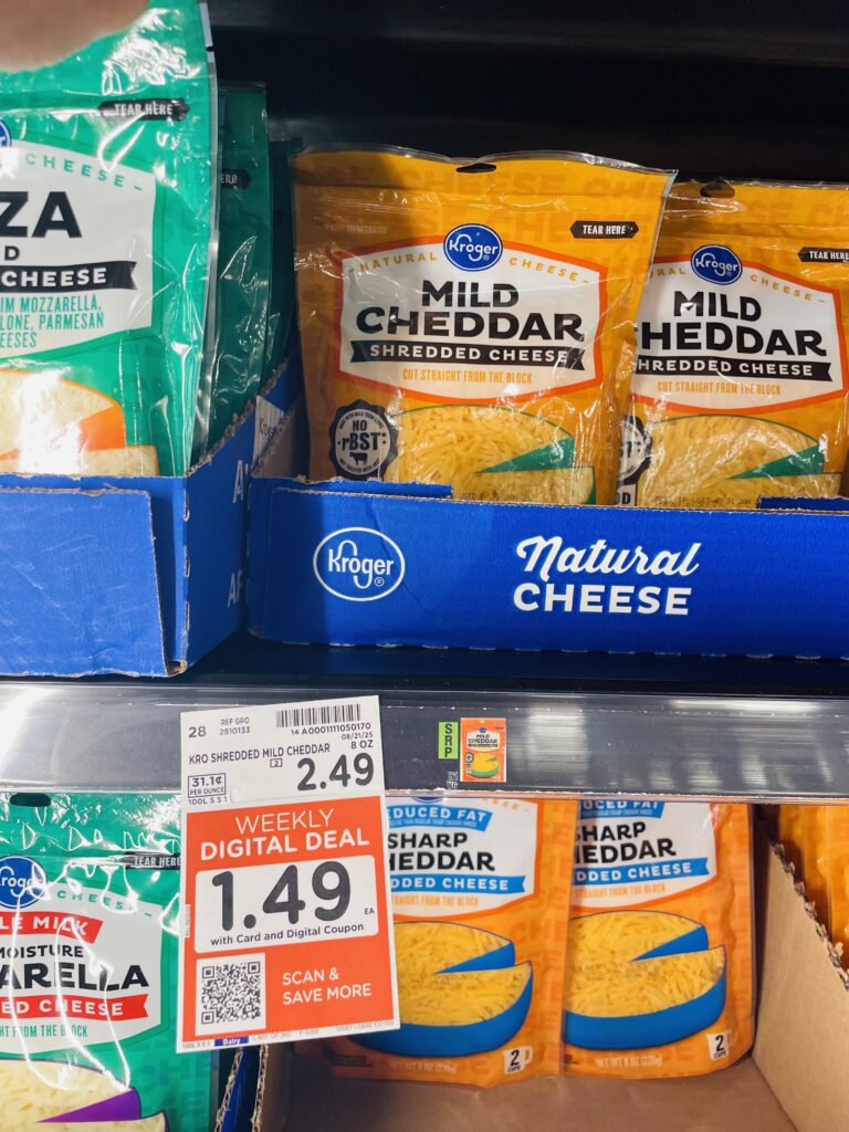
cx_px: 424
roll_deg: -1.7
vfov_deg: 67.3
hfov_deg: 53.1
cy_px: 566
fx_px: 850
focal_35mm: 26
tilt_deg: -7.6
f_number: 1.6
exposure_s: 1/112
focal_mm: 4.2
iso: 125
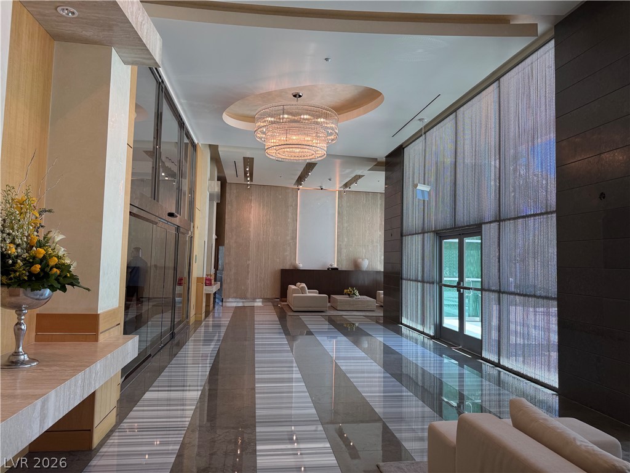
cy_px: 236
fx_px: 437
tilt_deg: +4.2
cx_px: 315
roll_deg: -1.1
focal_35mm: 24
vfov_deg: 56.8
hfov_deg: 71.6
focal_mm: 6.76
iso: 80
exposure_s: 1/180
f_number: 1.78
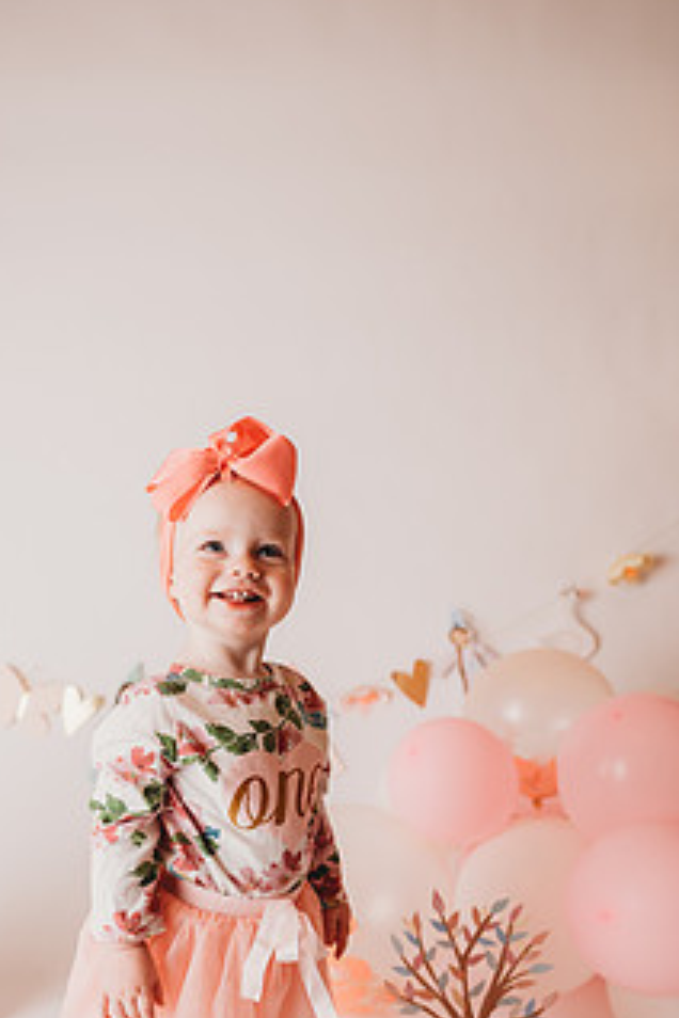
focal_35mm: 34
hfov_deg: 38.3
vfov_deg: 54.6
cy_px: 682
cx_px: 215
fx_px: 962
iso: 100
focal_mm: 24
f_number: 2.8
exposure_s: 1/160
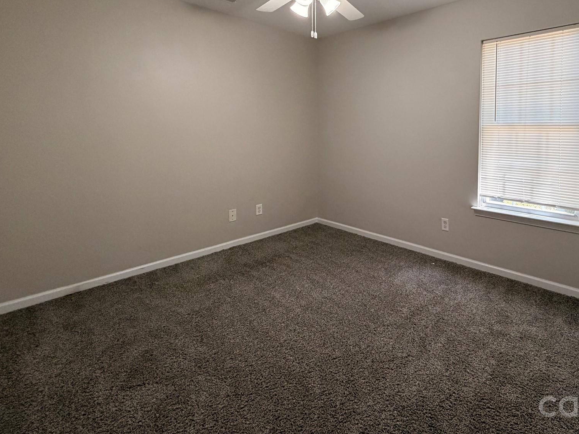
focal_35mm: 19
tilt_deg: -3.0
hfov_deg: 82.3
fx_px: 318
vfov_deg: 66.6
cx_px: 377
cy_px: 141
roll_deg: -0.5
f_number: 2.2
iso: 320
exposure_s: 1/120
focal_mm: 2.22
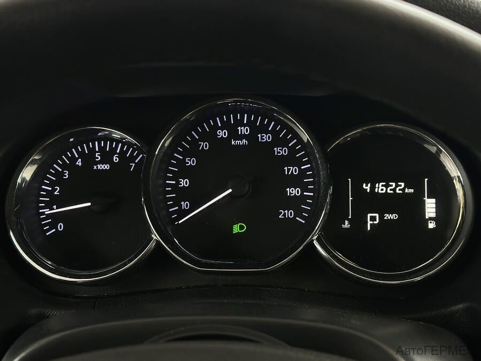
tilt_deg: -22.8
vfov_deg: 30.3
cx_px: 240
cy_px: 180
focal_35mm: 48
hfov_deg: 39.7
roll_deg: +1.0
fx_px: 667
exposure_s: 1/33
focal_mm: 6.86
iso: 250
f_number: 1.78
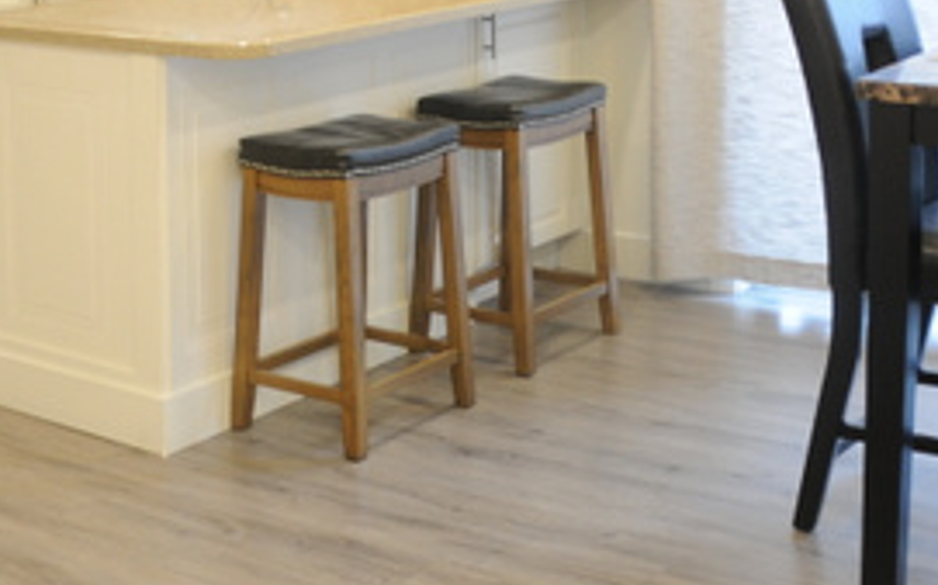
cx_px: 173
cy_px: -92
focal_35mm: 65
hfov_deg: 30.7
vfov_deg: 19.0
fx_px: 1661
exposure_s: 1/15
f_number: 3.5
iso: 500
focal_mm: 18
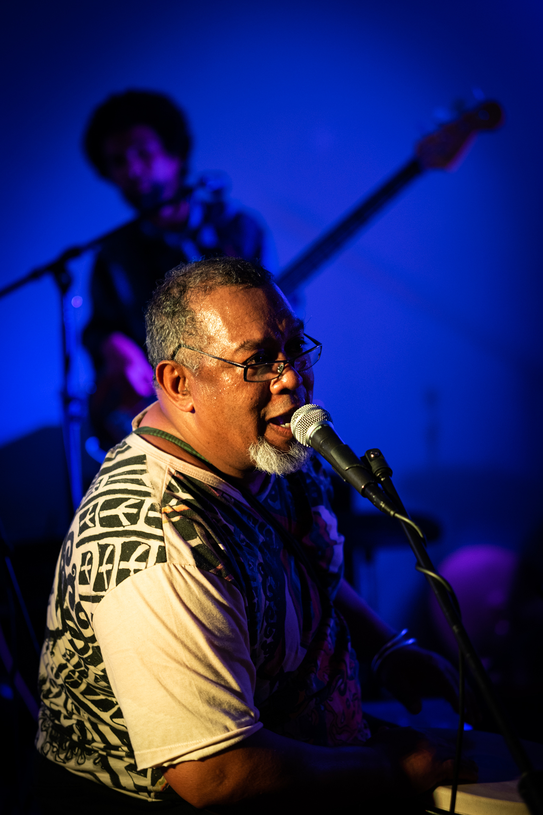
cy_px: 408
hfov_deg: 16.3
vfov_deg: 24.2
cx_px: 272
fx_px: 1900
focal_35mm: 84
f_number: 1.6
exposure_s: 1/80
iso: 500
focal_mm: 56
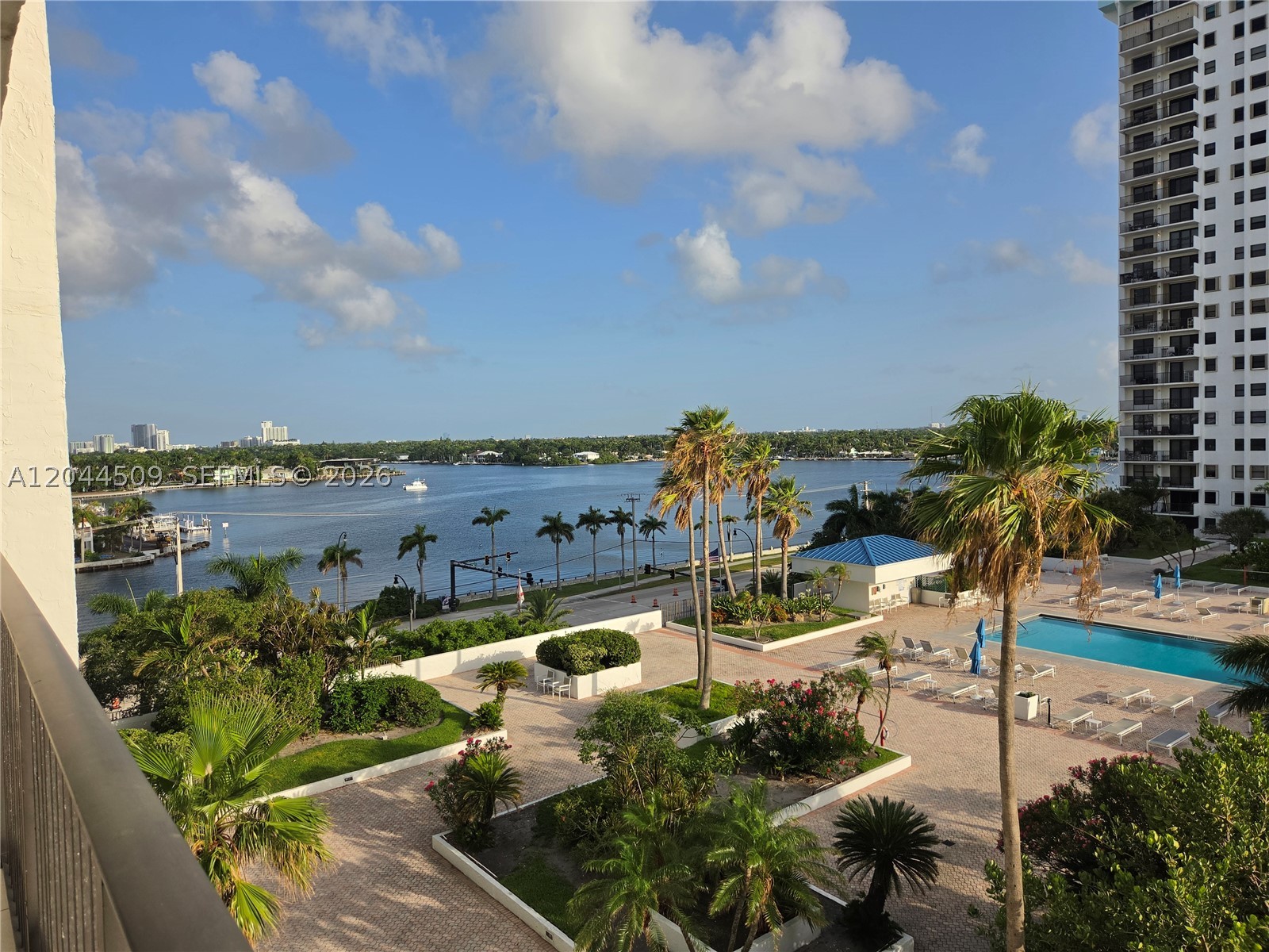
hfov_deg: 73.9
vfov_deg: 58.9
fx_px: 843
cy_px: 476
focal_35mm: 23
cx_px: 634
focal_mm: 5.4
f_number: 1.8
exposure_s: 1/5543
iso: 80
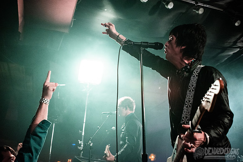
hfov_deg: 51.7
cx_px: 114
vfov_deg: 35.9
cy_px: 76
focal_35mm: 37
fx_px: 251
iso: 2000
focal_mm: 35
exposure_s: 1/250
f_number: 2.8
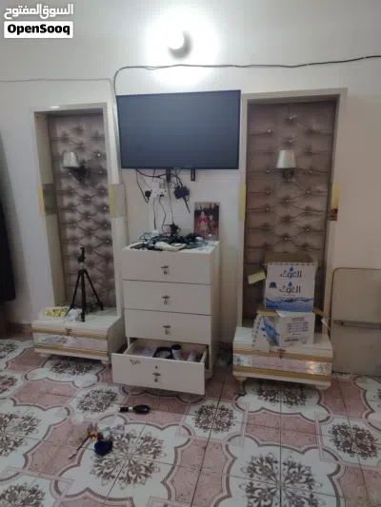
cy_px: 254
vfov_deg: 71.6
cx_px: 190
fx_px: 352
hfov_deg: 56.8
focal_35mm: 24
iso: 338
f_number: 1.75
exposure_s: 1/50
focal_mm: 5.25
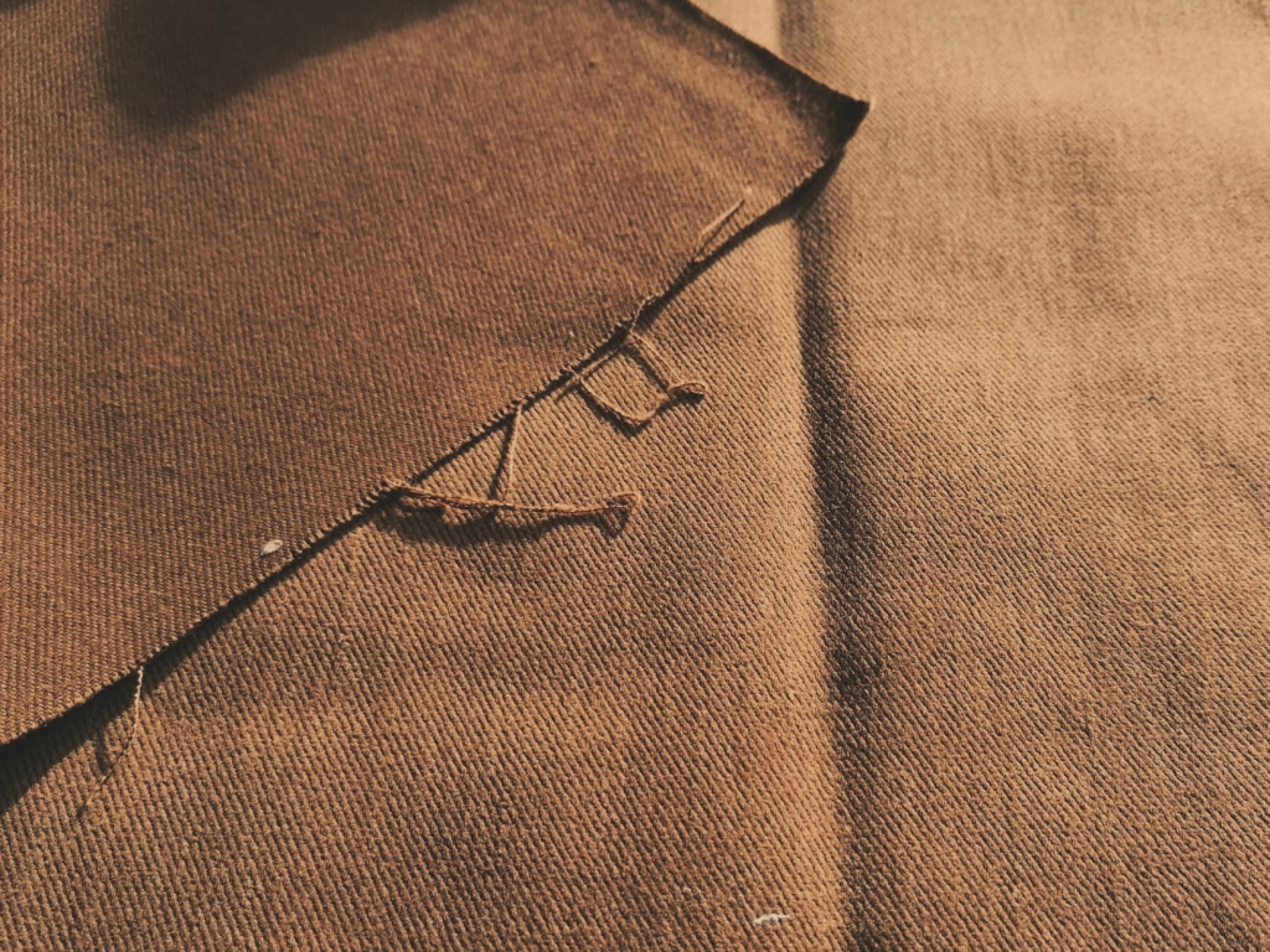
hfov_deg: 65.3
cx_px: 635
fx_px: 991
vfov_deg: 51.4
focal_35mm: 27
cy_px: 476
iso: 50
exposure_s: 1/144
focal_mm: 4.75
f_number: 1.8
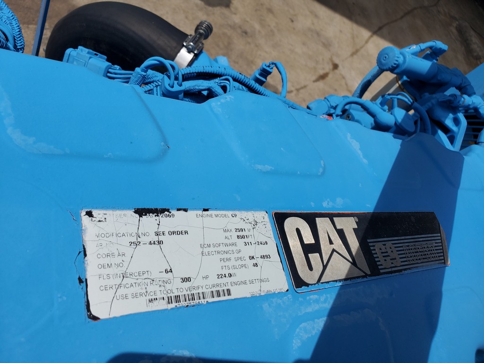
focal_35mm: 26
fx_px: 364
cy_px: 182
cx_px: 242
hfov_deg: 67.3
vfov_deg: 53.1
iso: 50
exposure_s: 1/3101
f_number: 2.4
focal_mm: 4.3
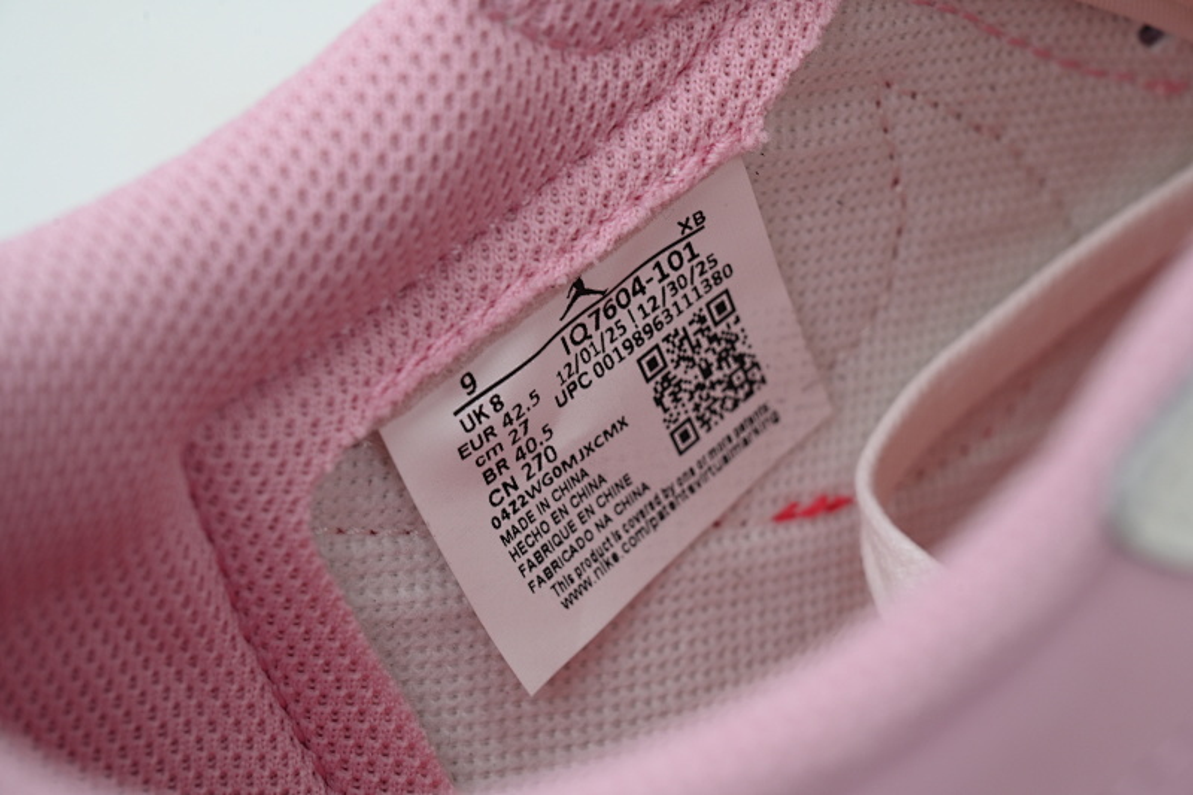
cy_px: 398
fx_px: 3976
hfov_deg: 17.1
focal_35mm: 120
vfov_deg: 11.4
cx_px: 596
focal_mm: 120
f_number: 13
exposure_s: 1/100
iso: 400
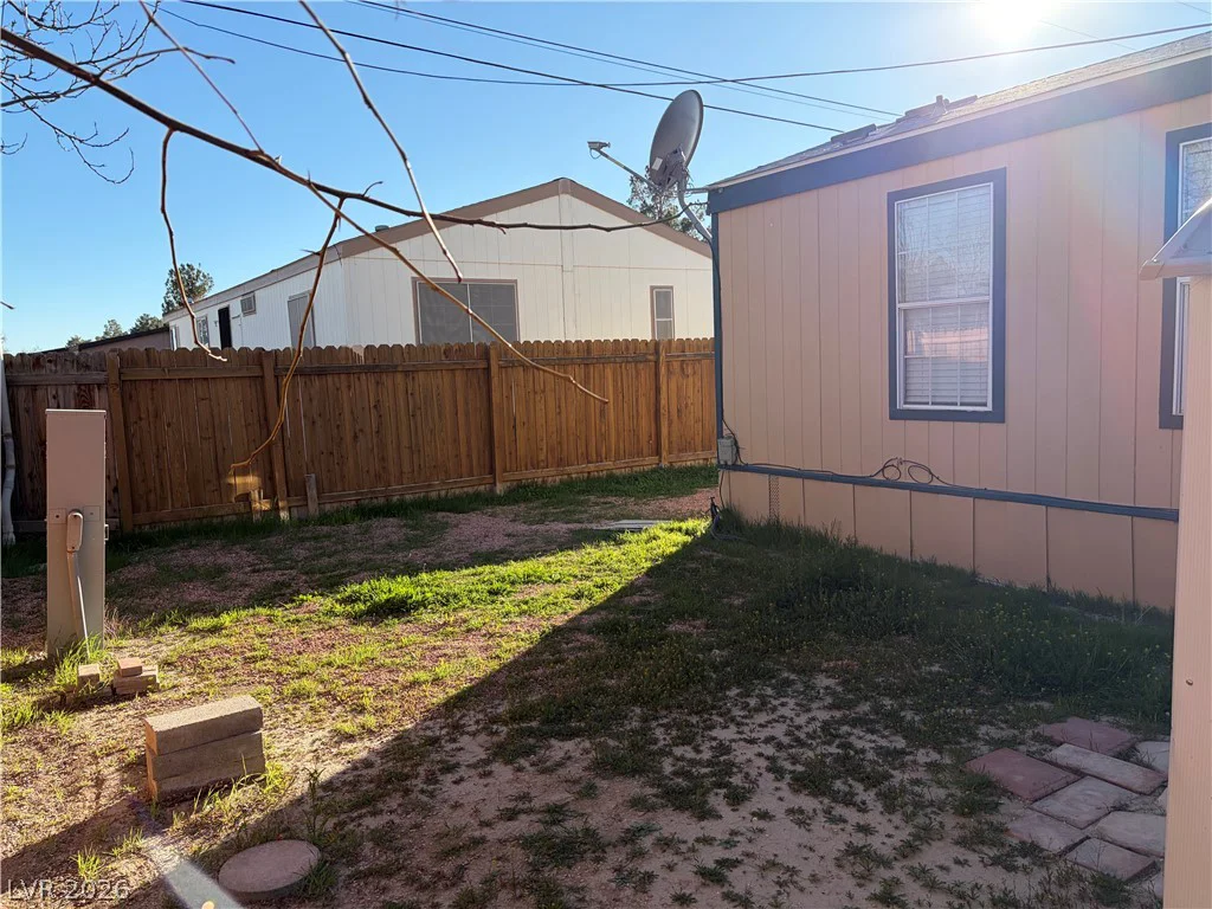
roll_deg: +2.5
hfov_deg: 67.3
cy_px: 454
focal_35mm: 26
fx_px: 910
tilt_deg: -5.8
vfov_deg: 53.1
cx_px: 606
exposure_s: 1/2364
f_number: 1.6
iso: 64
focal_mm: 5.96
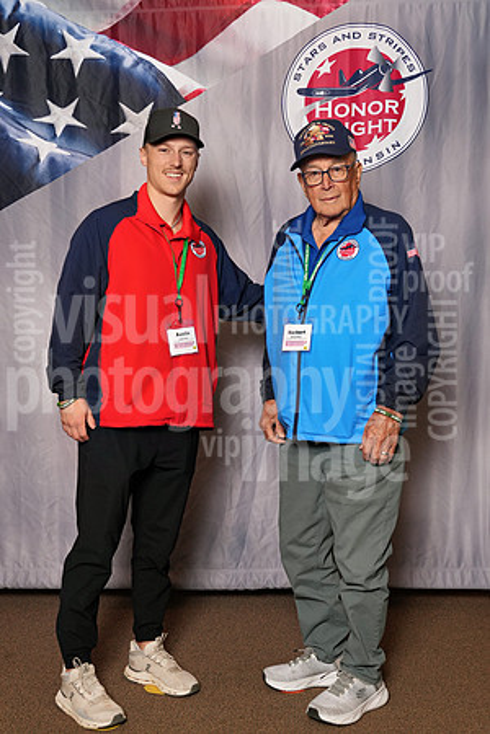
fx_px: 949
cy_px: 367
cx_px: 245
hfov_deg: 28.9
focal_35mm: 46
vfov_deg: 42.3
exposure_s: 1/125
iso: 800
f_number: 8
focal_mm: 31
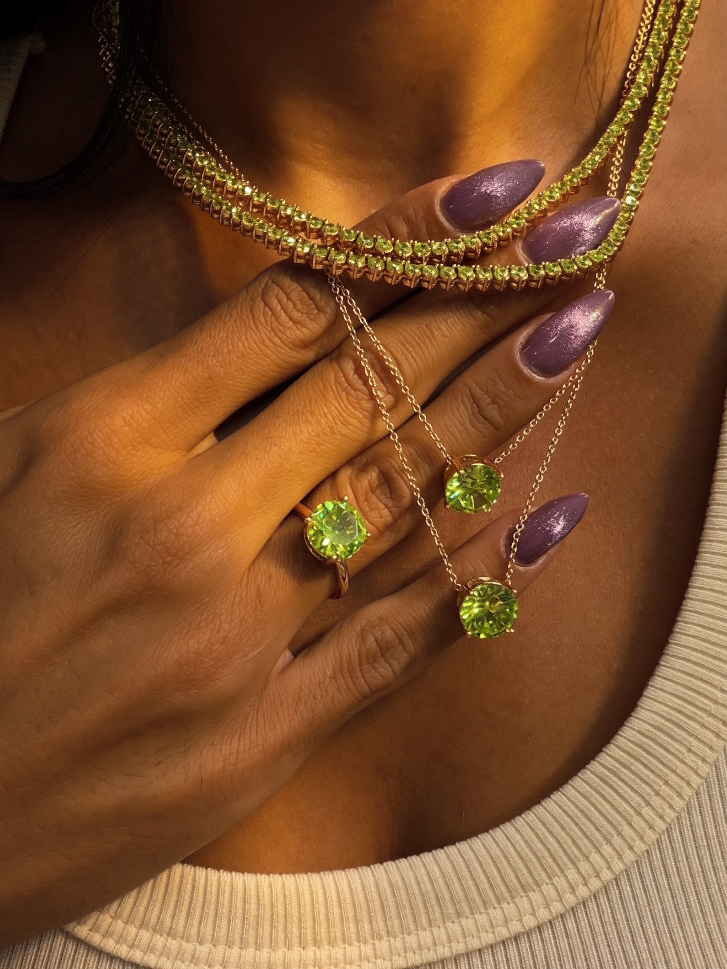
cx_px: 364
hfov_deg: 46.8
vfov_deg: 60.0
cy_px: 484
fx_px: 840
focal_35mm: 30
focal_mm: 2.71
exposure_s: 1/60
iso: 160
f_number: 1.9
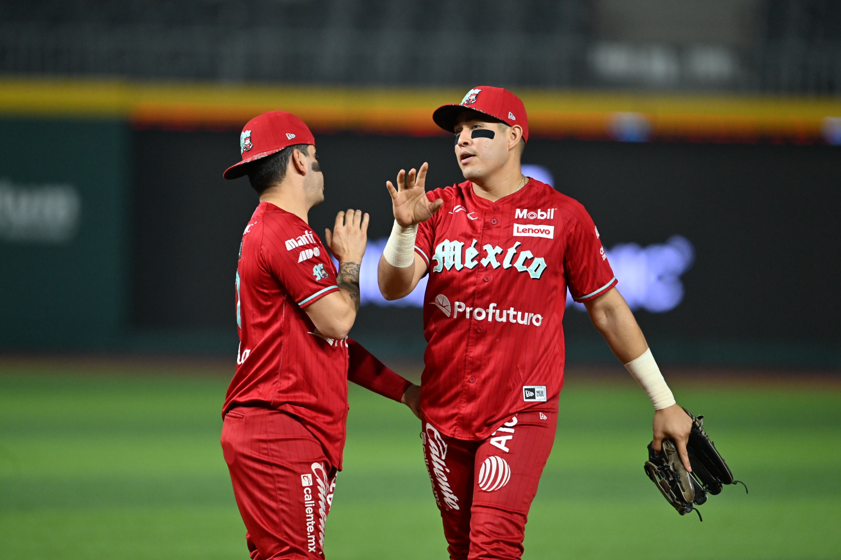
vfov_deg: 2.4
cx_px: 419
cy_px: 279
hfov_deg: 3.7
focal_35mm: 565
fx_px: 13195
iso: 2500
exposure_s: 1/640
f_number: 4
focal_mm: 560
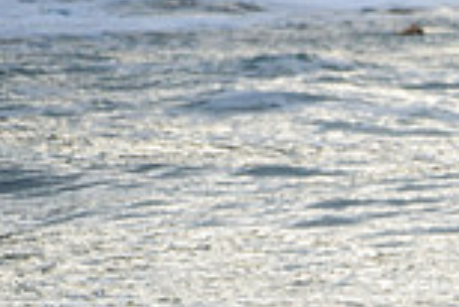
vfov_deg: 0.7
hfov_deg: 1.1
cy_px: 478
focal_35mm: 1892
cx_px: 769
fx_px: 24145
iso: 250
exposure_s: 1/1000
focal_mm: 500
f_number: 5.6
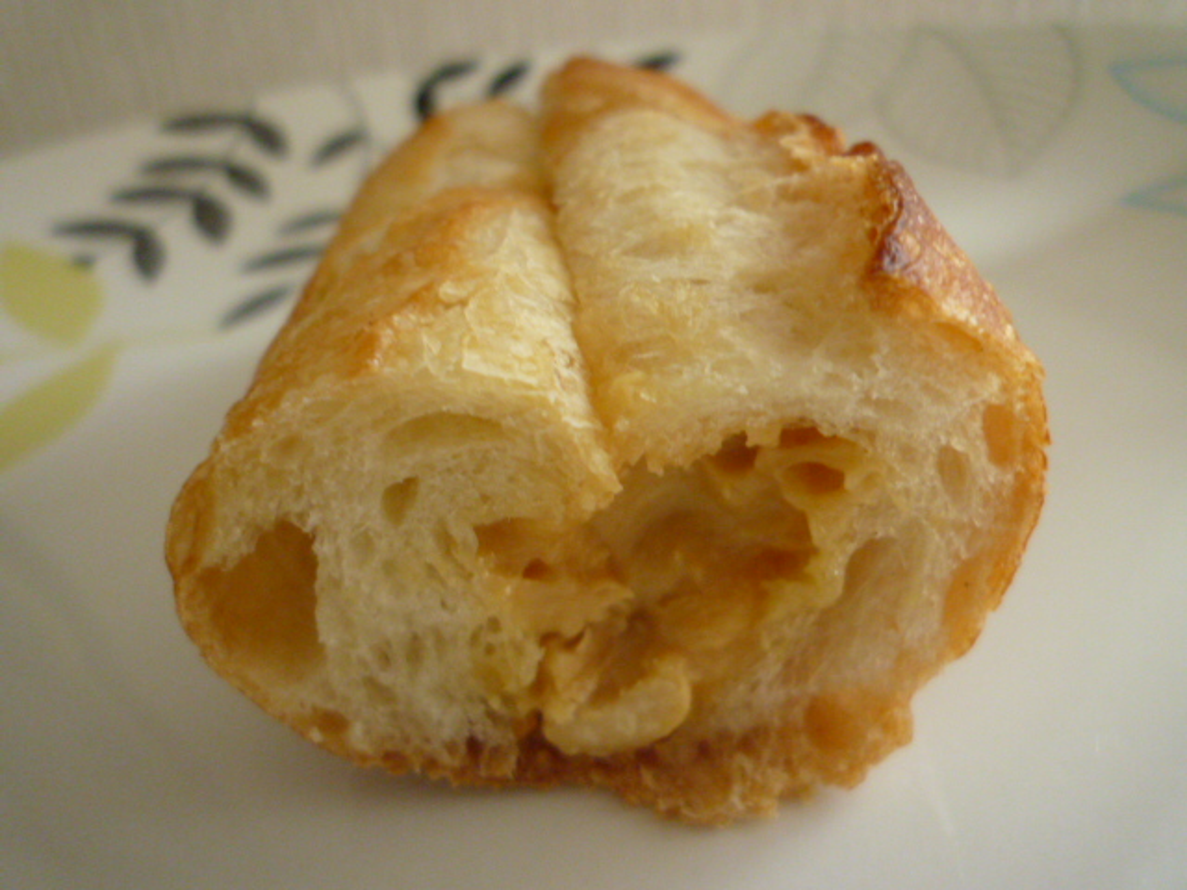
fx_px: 857
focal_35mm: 25
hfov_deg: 69.4
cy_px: 445
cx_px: 594
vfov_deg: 54.9
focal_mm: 4.4
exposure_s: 1/25
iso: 400
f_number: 2.8
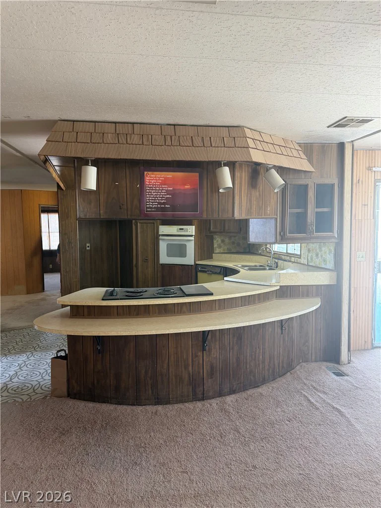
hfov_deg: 56.8
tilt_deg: -4.5
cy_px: 254
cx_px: 190
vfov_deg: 71.6
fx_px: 352
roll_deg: +1.3
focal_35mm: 24
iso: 200
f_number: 1.78
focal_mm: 6.76
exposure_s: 1/87
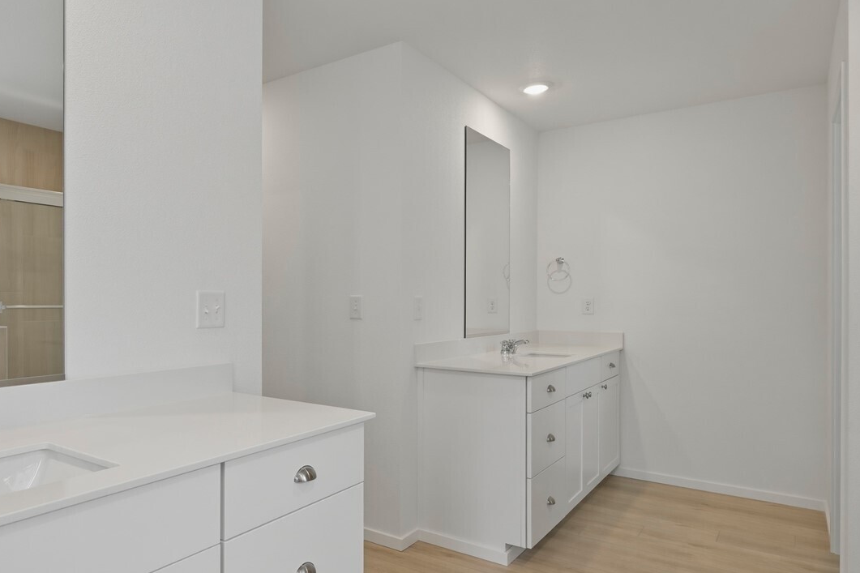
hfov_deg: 69.9
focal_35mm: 25
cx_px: 287
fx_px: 592
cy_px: 300
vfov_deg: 51.6
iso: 100
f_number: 7.1
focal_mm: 15.5
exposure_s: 1/15
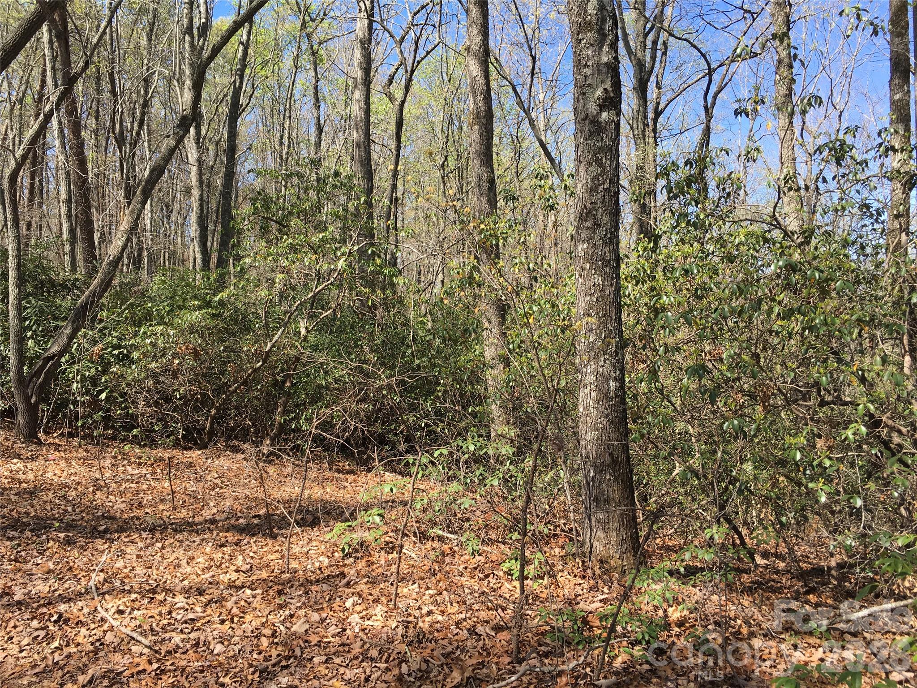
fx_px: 768
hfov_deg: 61.7
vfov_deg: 48.2
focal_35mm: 29
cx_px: 458
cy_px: 344
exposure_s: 1/545
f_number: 2.2
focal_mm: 4.15
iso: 25
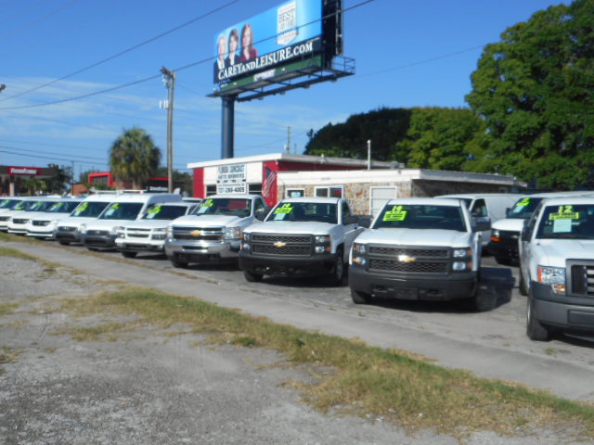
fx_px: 583
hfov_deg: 54.0
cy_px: 222
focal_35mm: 34
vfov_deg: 41.8
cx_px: 297
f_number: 4.2
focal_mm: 6
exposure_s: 1/800
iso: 80
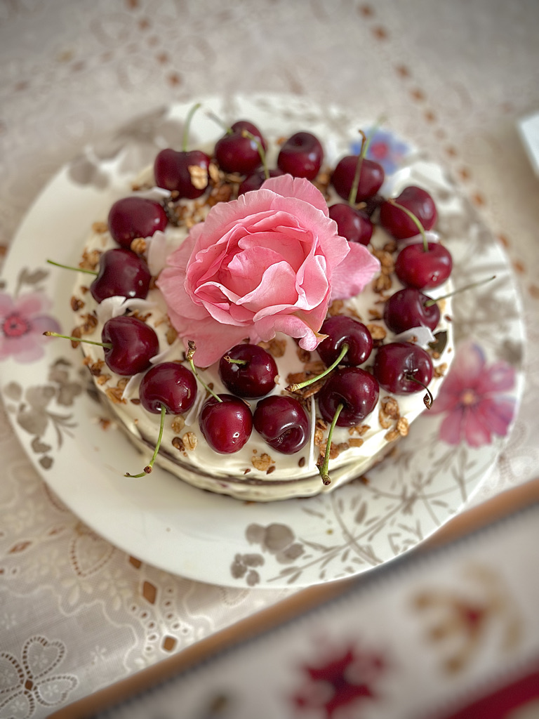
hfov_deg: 30.3
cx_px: 270
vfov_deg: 39.7
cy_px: 360
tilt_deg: -69.8
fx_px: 997
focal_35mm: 48
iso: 100
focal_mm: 6.86
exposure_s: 1/50
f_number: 1.78
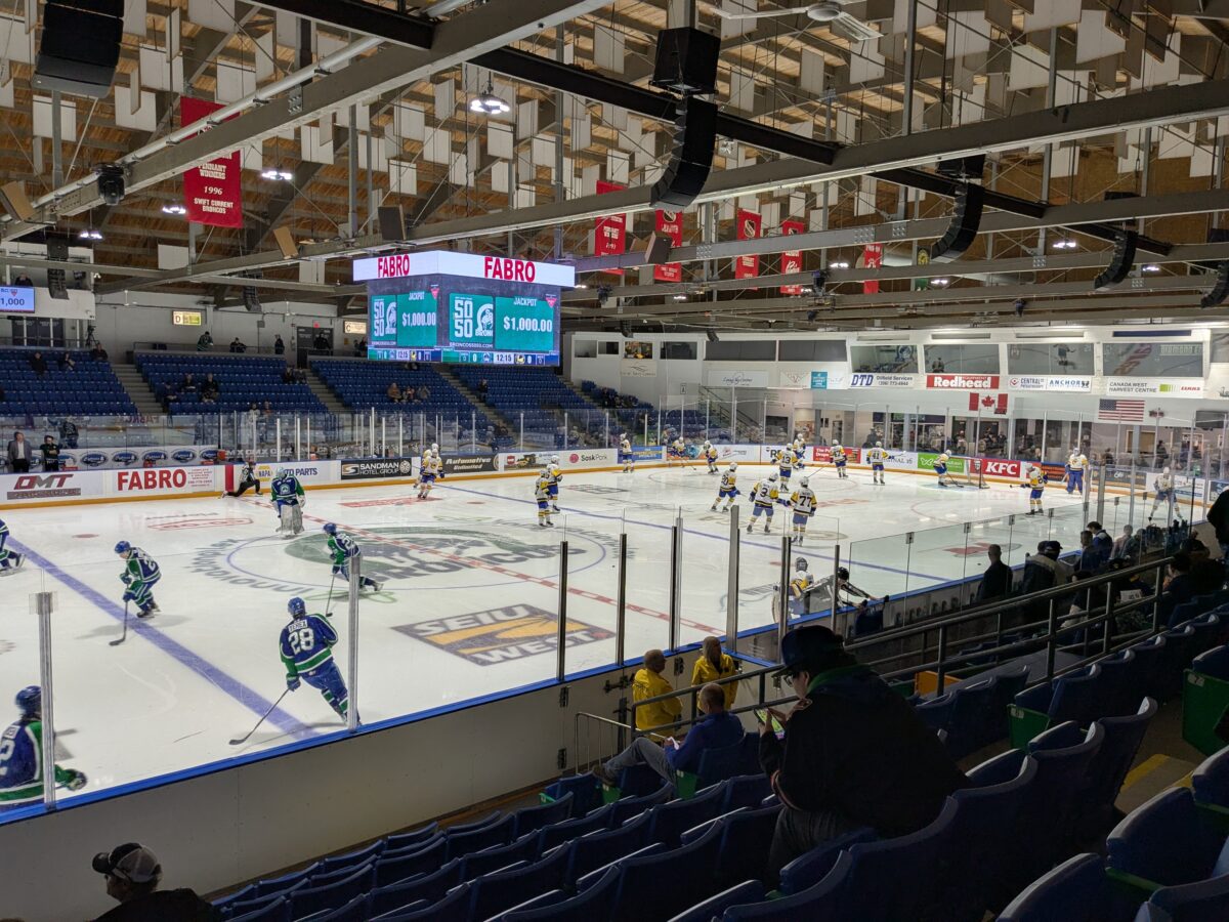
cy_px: 461
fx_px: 959
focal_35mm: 27
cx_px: 614
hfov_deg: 65.3
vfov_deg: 51.4
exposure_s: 1/209
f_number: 1.73
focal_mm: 4.38
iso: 54
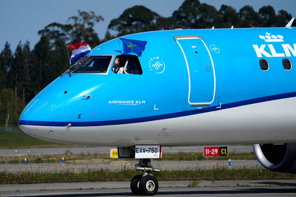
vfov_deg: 3.4
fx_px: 3289
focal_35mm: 400
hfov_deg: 5.2
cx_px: 148
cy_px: 98
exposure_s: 1/5000
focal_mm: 400
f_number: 5.6
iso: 320
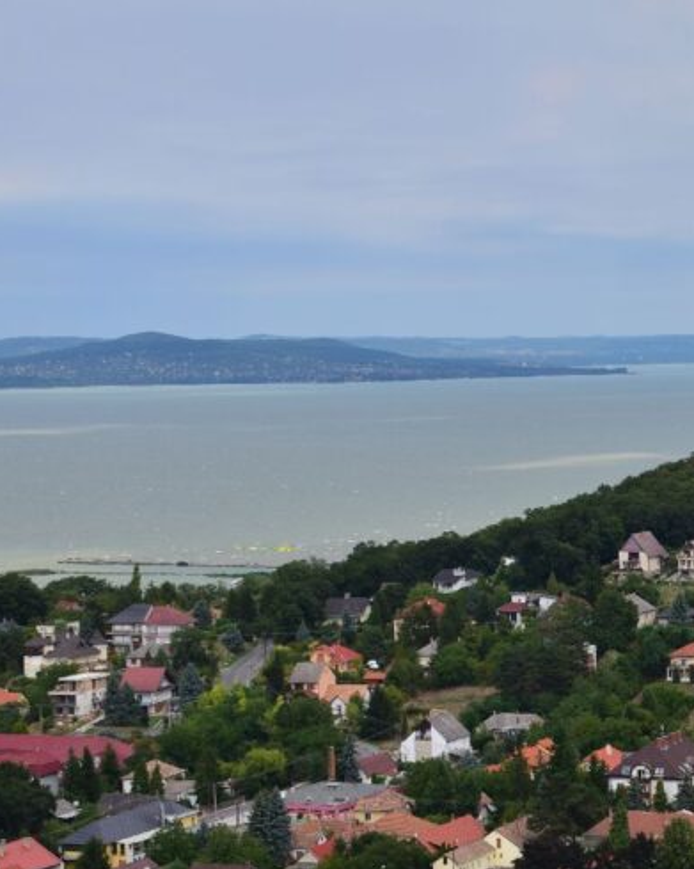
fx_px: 2876
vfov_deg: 17.1
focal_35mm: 112
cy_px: 571
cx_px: 785
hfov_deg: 13.5
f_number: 8
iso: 125
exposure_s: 1/640
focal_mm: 38
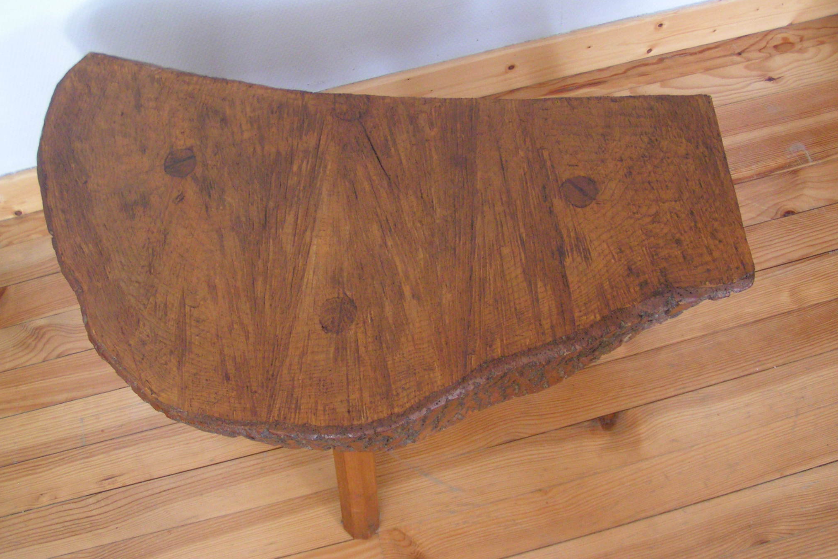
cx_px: 421
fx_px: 931
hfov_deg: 48.5
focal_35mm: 40
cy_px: 267
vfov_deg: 33.4
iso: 200
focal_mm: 5.8
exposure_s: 1/30
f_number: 2.8
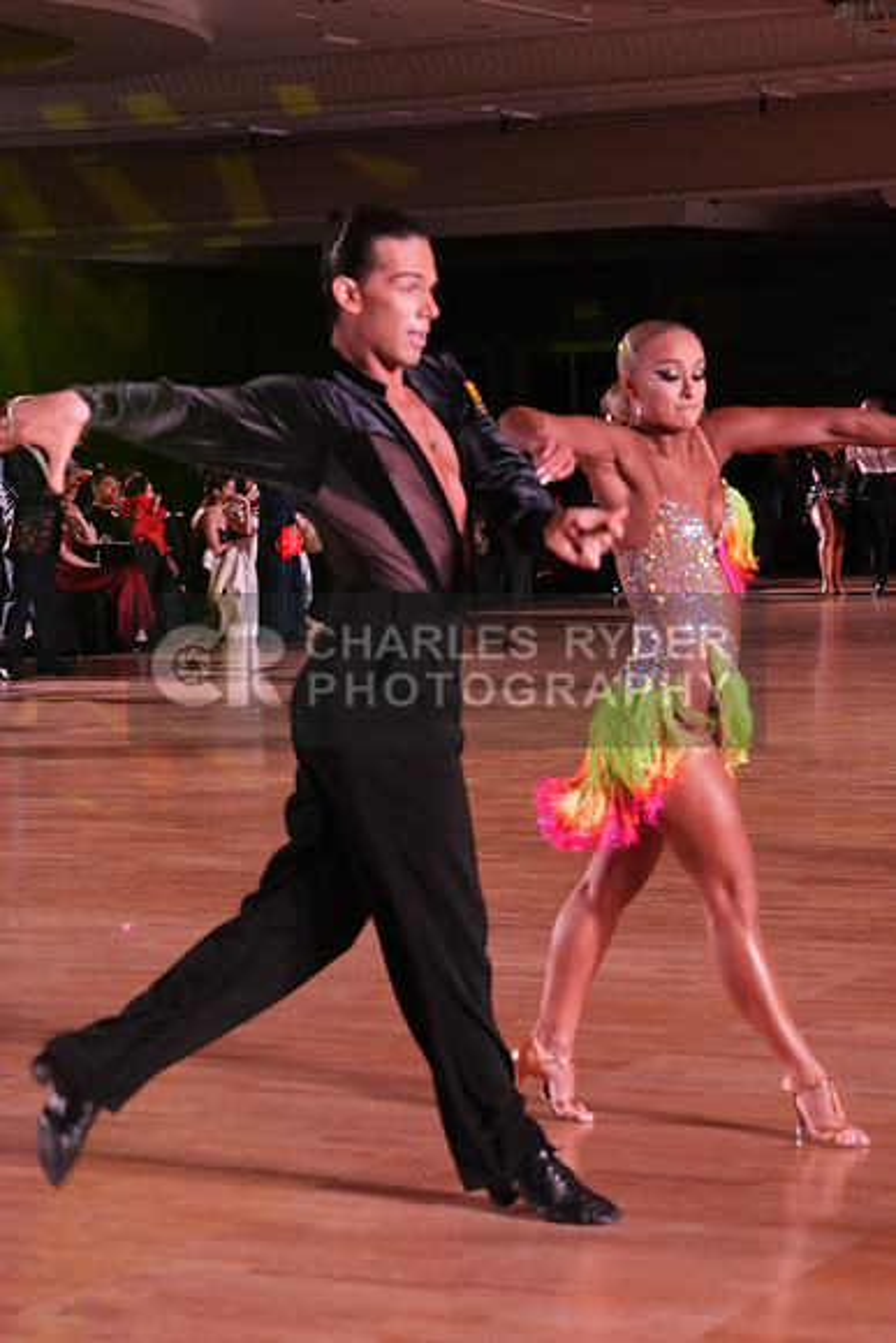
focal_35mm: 98
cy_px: 672
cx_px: 448
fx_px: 3656
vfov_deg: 20.8
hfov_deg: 14.0
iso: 5000
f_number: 6.3
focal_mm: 98
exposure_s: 1/250
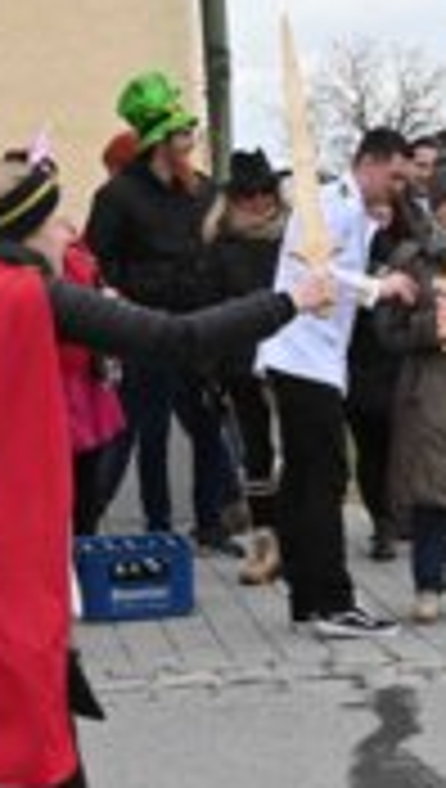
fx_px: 2449
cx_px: 545
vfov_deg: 18.2
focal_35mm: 117
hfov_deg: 10.2
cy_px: 558
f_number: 10
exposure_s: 1/400
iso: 2500
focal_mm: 49
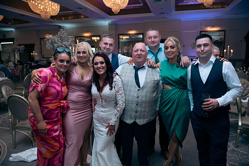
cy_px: 83
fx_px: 166
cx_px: 124
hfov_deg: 73.7
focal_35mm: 24
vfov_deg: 53.2
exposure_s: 1/160
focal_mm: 24
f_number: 3.5
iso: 1000
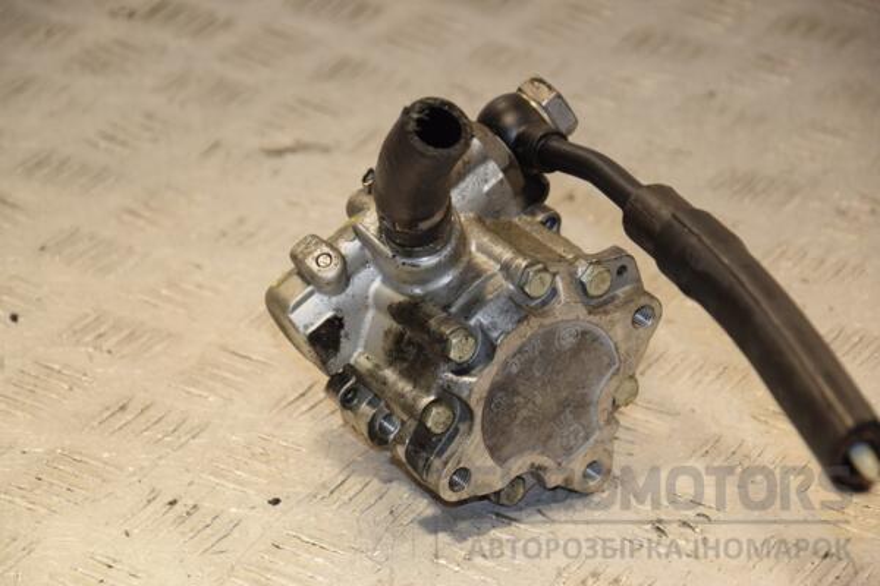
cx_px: 440
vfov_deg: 8.7
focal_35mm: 158
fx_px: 3850
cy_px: 293
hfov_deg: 13.0
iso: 800
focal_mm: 105
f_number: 6.3
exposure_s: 1/200
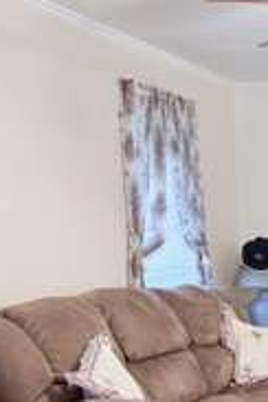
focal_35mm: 71
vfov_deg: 27.5
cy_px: 359
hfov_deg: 17.6
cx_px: 376
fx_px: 793
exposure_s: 1/60
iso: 320
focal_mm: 5.96
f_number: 1.6
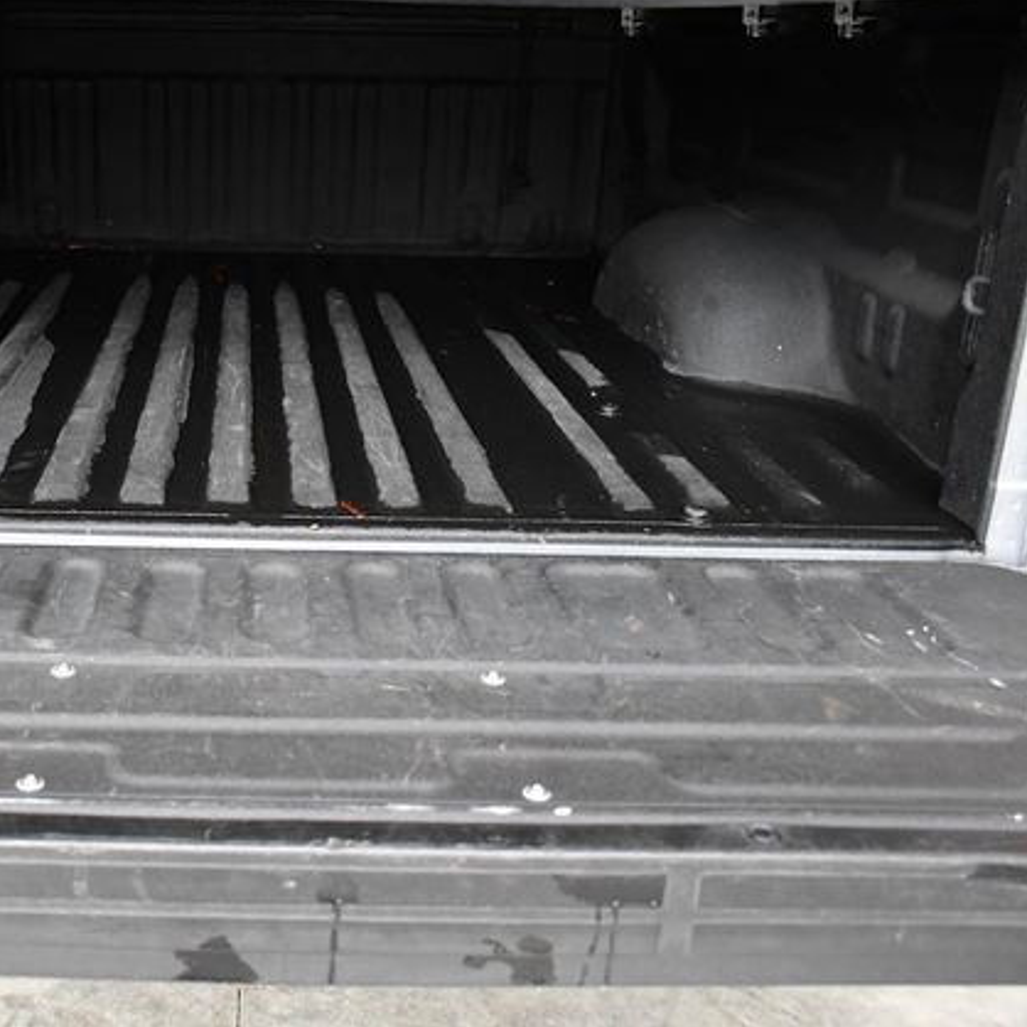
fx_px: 1443
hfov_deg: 38.1
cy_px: 515
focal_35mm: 43
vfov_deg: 39.2
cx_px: 251
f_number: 3.5
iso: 2500
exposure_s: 1/1250
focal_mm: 22
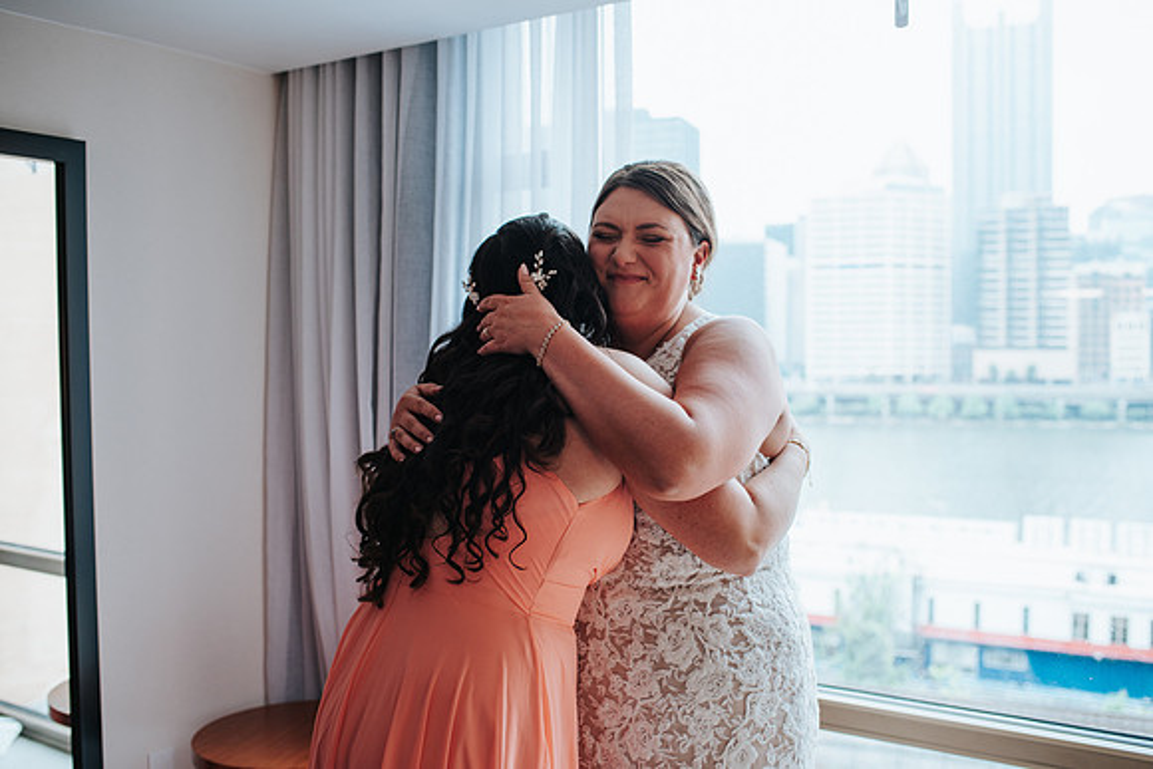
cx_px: 576
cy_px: 384
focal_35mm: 35
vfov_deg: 37.9
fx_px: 1121
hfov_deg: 54.4
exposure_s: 1/200
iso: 320
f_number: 3.2
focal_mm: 35
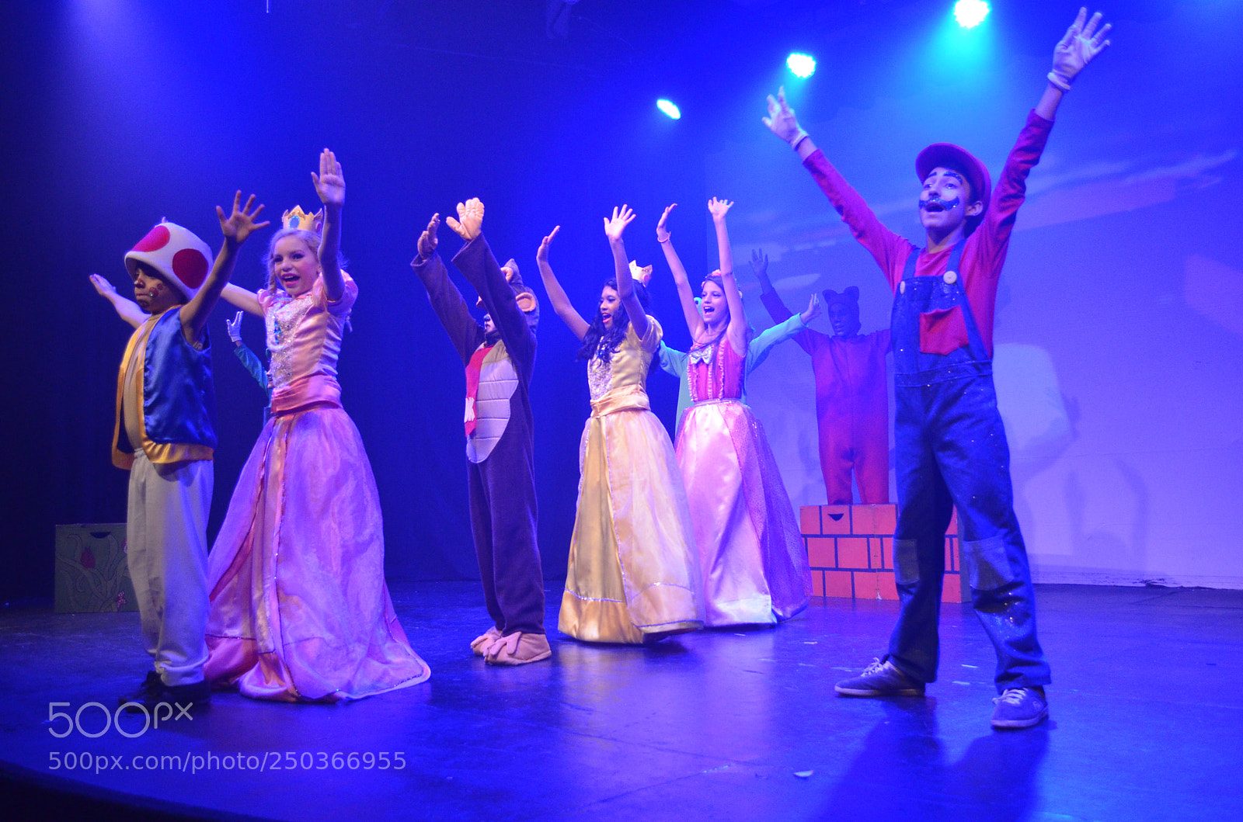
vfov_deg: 39.8
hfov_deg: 57.3
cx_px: 622
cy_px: 411
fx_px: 1137
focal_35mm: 33
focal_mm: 22
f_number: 4
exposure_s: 1/125
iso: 2200
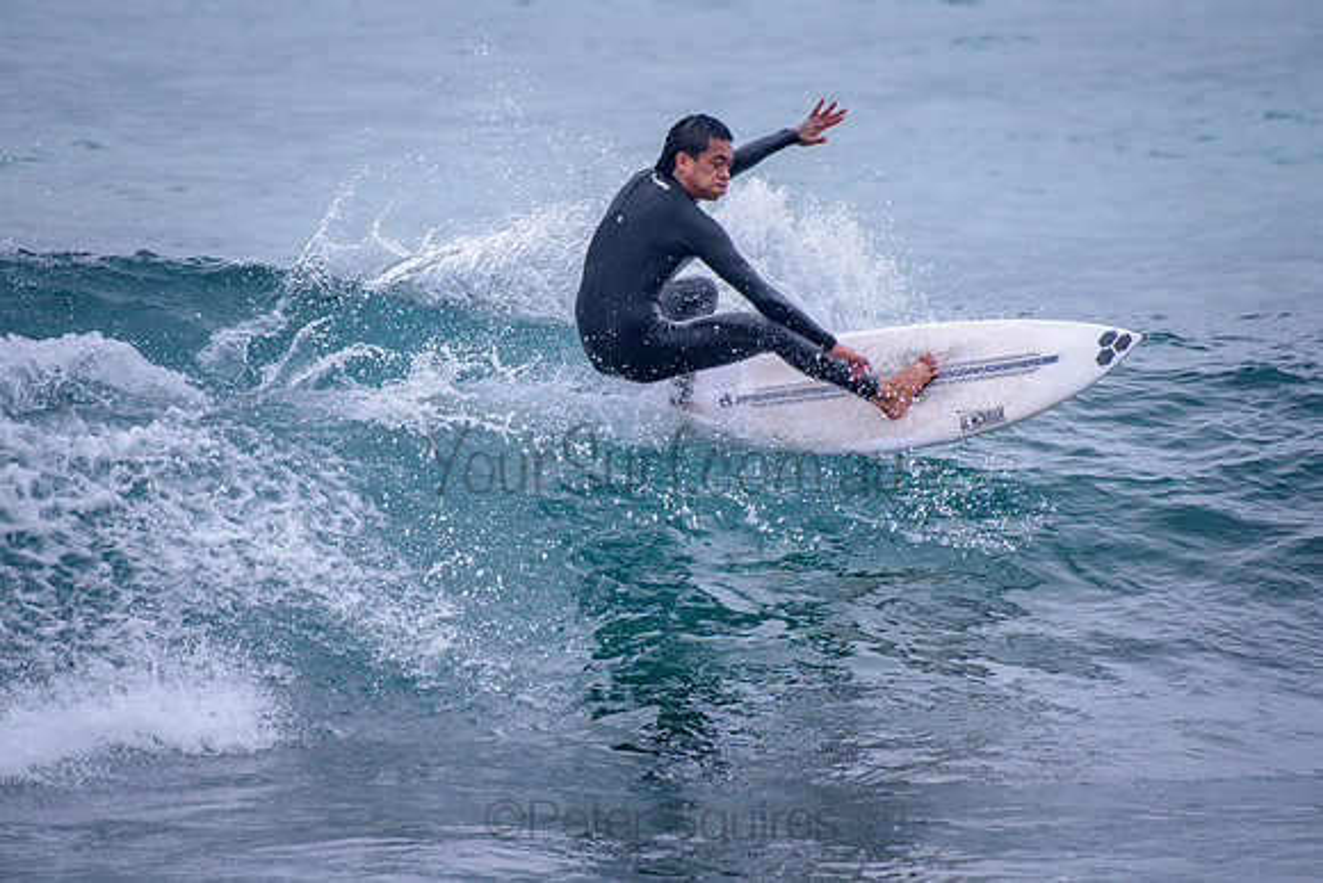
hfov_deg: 3.4
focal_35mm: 613
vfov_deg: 2.2
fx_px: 22534
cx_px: 625
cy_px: 343
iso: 280
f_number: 5.6
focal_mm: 500
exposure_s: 1/2000
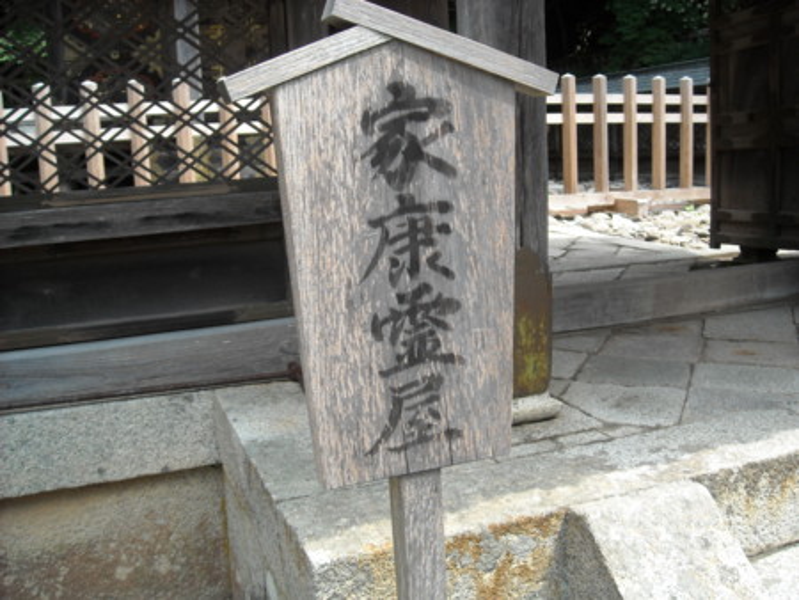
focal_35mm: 35
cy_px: 300
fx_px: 808
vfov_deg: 40.7
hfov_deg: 52.6
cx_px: 400
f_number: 2.8
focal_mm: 5.7
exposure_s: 1/176
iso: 64
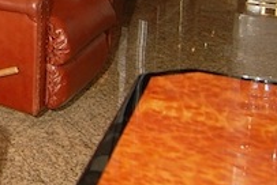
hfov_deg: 25.3
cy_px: -81
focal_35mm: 71
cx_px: -61
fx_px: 547
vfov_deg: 17.6
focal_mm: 12
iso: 100
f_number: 4
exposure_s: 1/200
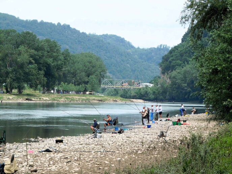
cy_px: 87
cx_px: 116
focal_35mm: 184
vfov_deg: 8.1
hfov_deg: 10.7
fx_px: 1233
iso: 125
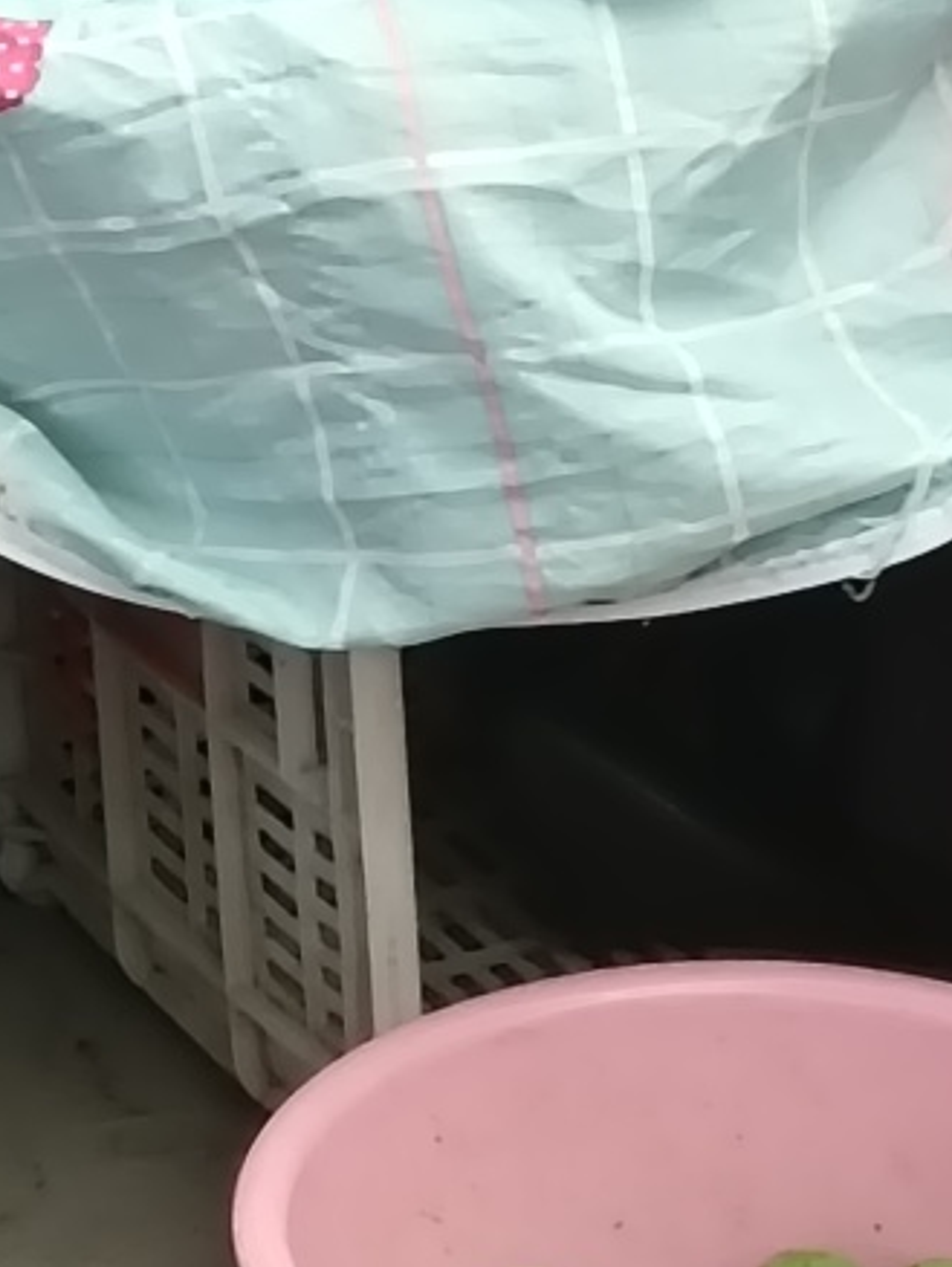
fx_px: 7583
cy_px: 519
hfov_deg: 7.2
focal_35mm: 207
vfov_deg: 9.6
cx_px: 148
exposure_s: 1/33.3
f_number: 1.8
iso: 213
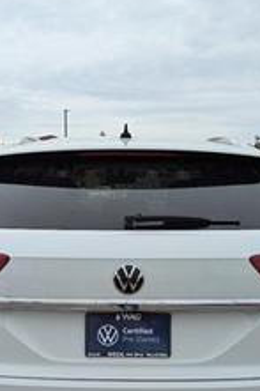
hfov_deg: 23.7
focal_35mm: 57
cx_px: 120
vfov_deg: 34.1
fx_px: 618
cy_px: 310
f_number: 1.85
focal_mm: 6.81
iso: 55
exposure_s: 1/1000
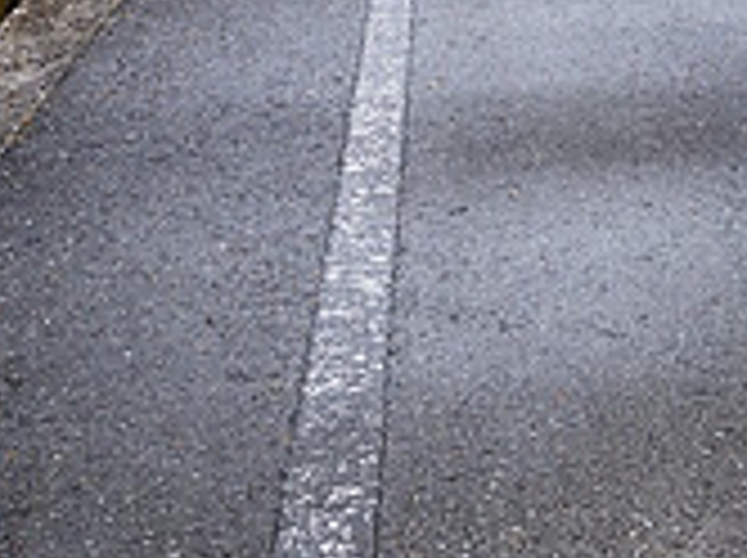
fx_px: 1939
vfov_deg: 15.9
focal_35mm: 90
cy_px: -56
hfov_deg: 19.0
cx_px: 1135
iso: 900
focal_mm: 24
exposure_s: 1/100
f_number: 10
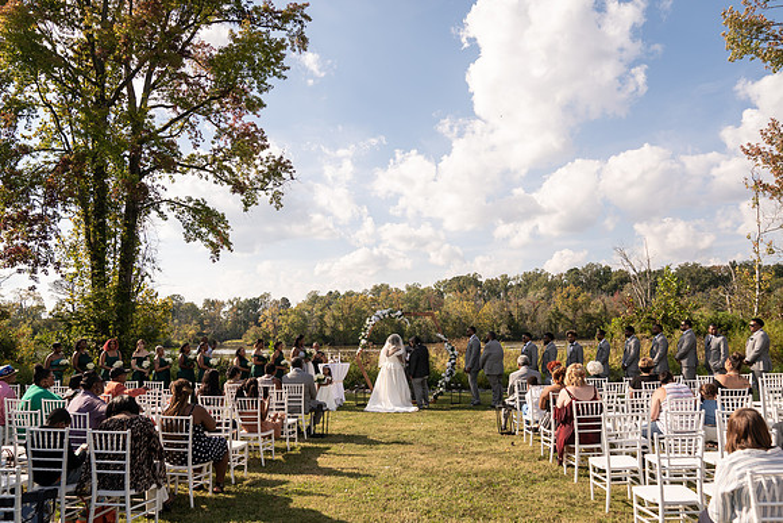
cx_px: 392
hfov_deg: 72.4
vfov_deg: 52.1
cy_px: 262
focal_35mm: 25
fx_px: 535
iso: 100
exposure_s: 1/800
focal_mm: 24
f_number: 4
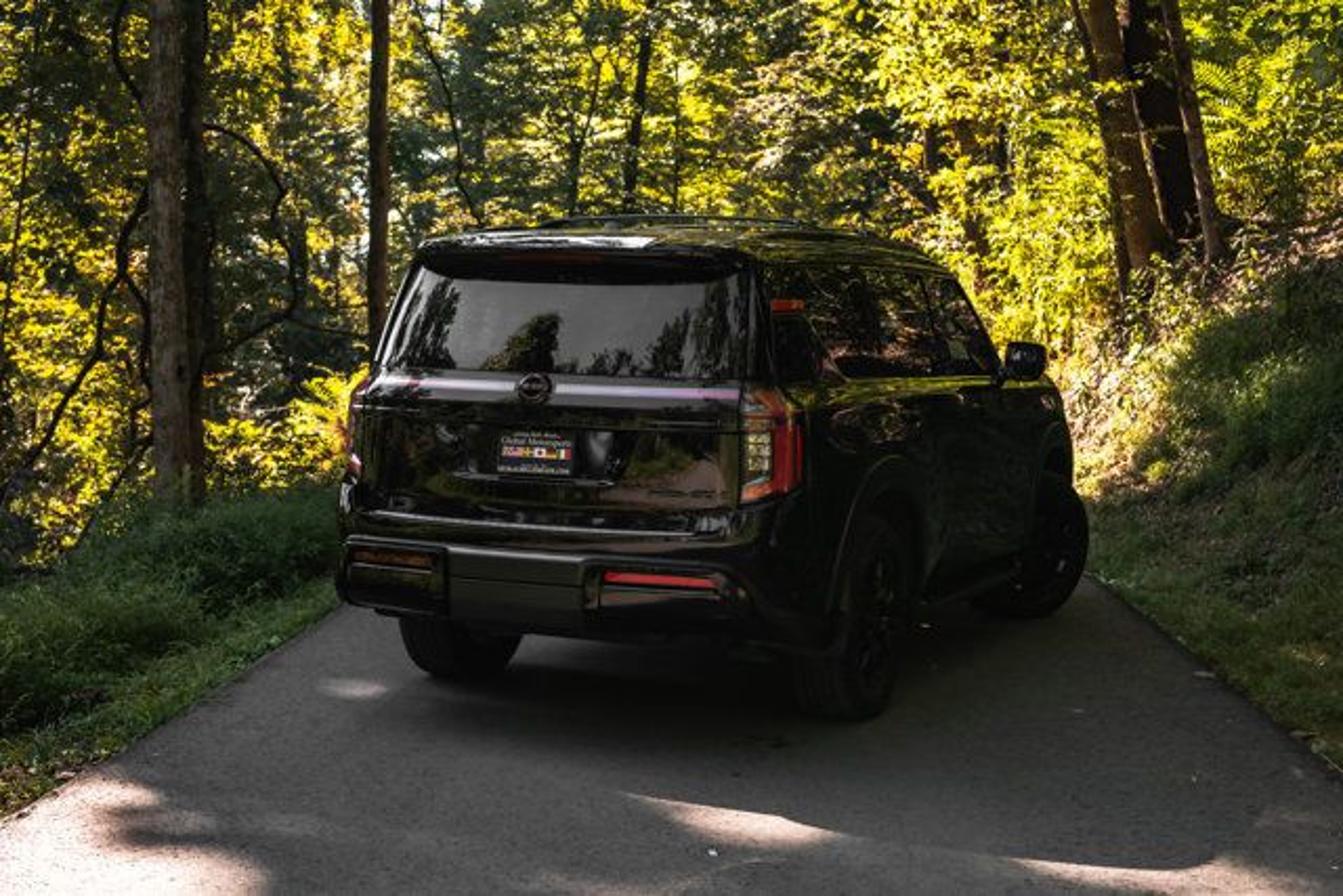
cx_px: 672
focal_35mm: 52
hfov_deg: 38.2
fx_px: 1940
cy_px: 448
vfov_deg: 26.0
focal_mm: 52
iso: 320
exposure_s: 1/500
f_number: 5
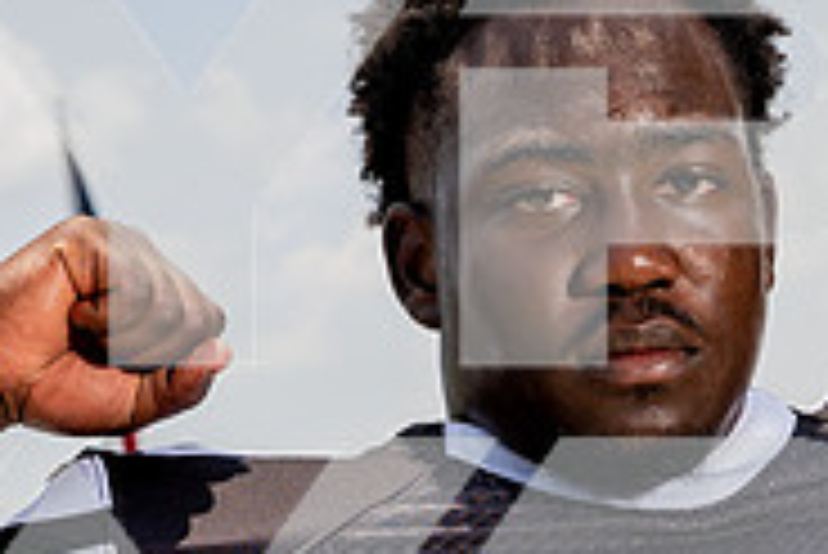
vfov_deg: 8.0
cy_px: 678
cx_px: 387
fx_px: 3913
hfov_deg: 12.1
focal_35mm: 170
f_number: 7.1
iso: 100
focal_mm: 54
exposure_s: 1/250
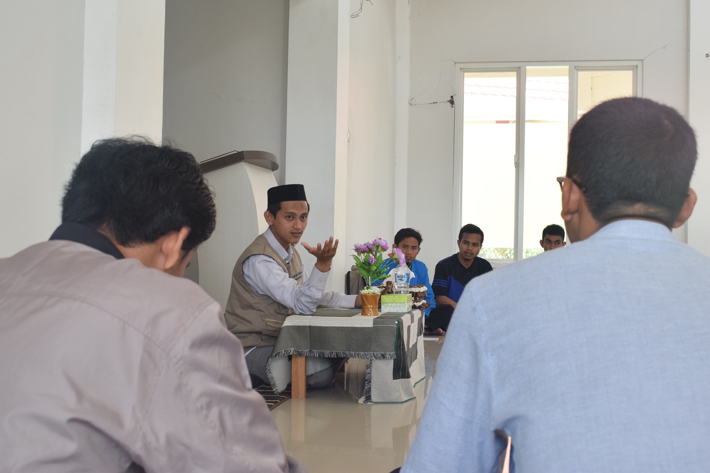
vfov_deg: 30.8
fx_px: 858
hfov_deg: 45.0
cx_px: 355
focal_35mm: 44
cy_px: 236
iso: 800
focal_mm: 29
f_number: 8
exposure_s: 1/80
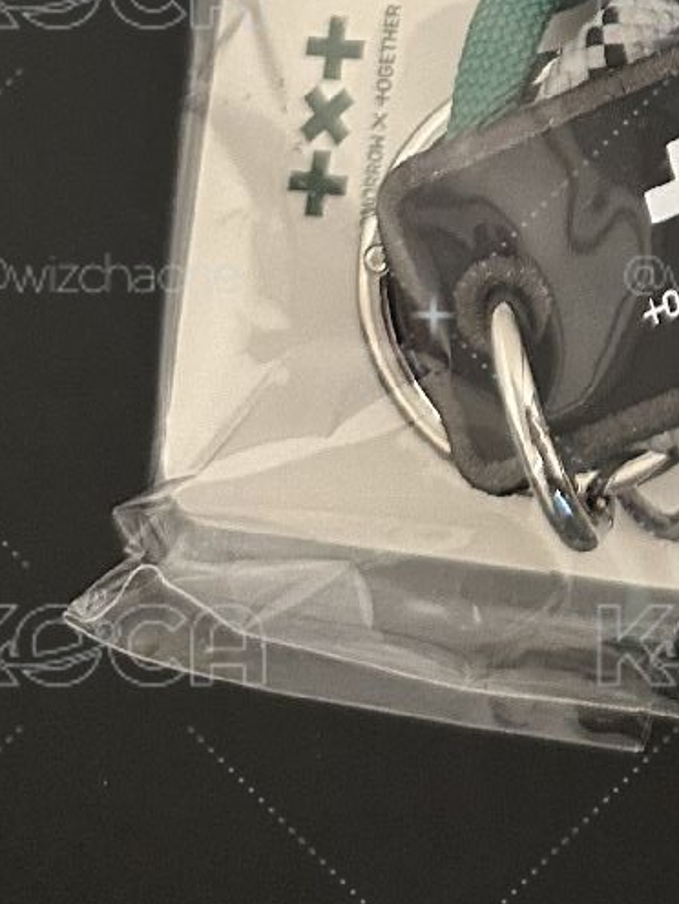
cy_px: -562
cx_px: 1090
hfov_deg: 14.6
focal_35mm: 93
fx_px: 2429
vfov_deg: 18.1
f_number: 1.78
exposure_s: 1/50
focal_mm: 6.86
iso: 400
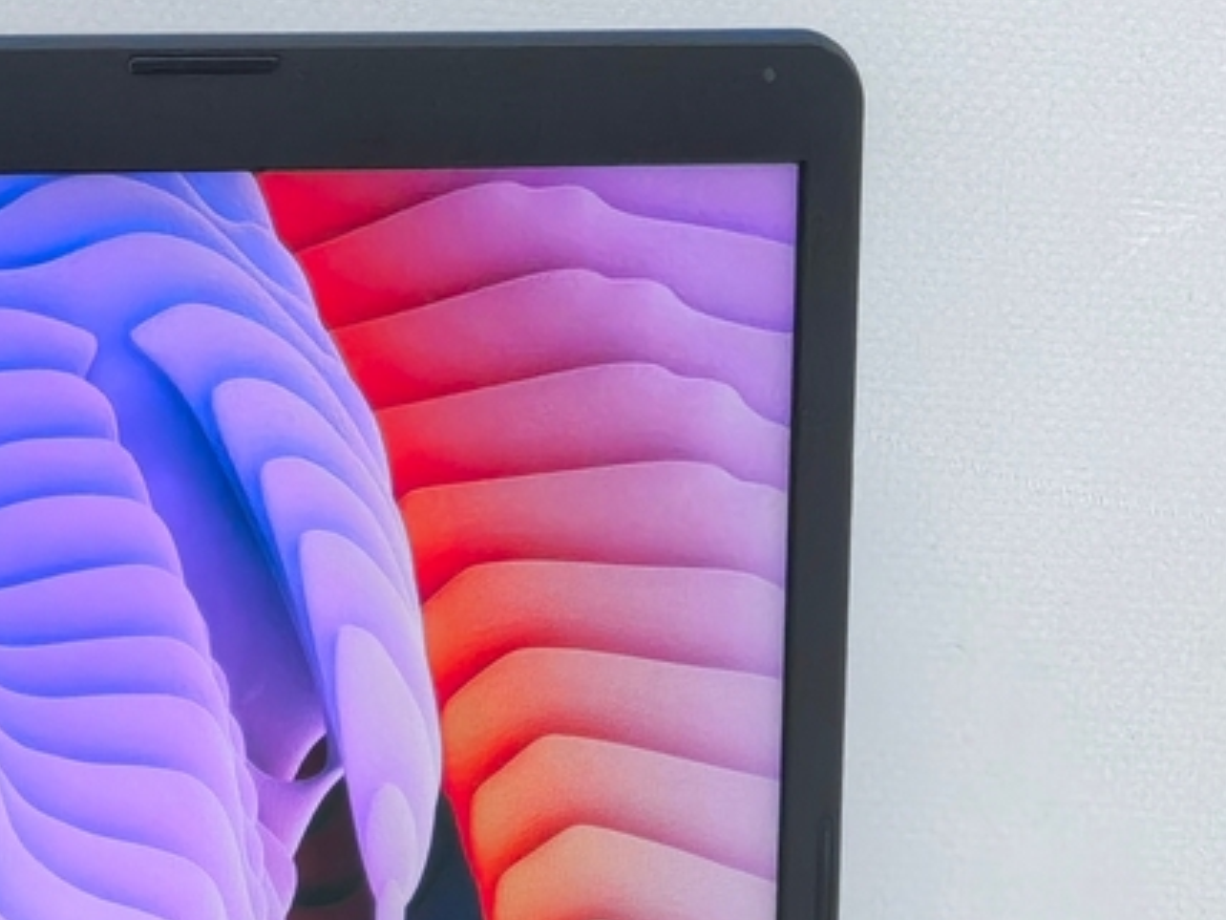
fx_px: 8571
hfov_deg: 8.1
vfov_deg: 6.0
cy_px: 1754
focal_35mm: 242
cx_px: -390
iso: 200
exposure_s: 1/100
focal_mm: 8.5
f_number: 2
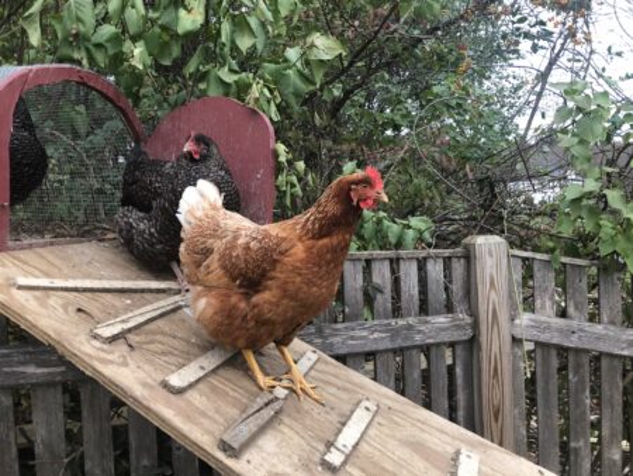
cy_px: 238
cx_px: 316
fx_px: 512
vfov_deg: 49.8
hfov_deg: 63.4
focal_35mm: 28
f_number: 1.8
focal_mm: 3.99
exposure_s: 1/20
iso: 40
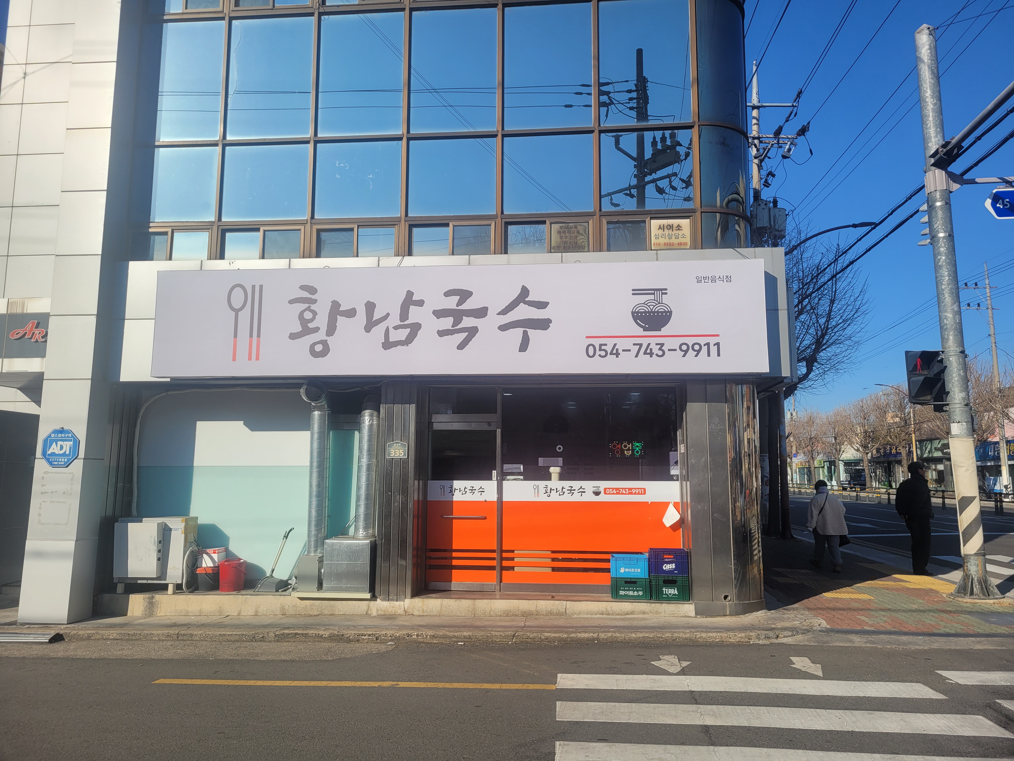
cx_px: 507
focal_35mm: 26
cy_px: 380
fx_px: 762
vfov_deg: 53.1
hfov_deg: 67.3
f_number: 1.8
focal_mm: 5.4
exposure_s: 1/3850
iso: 40
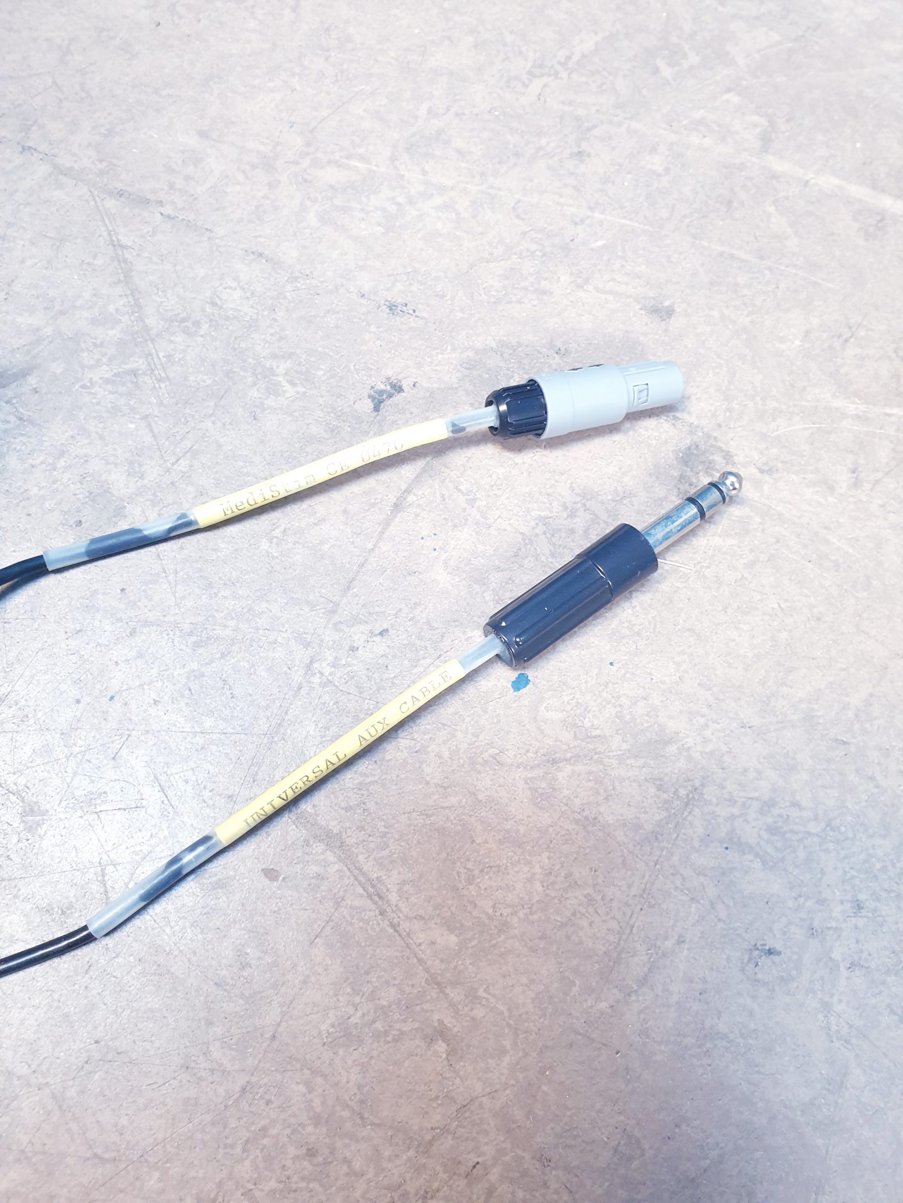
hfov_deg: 53.1
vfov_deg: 67.3
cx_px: 452
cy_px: 602
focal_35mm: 26
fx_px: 904
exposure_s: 1/33
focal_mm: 4.3
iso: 320
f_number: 2.4
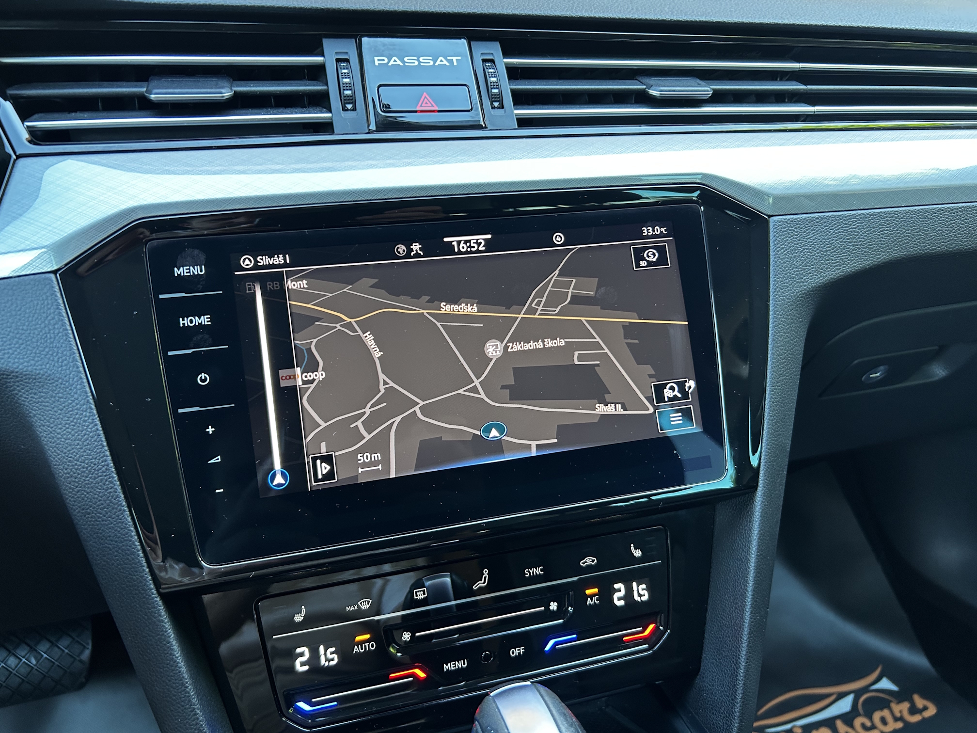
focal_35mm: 26
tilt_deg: -22.5
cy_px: 366
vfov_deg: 53.1
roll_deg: -0.8
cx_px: 488
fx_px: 734
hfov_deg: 67.3
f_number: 1.5
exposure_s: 1/56
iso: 160
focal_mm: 5.7
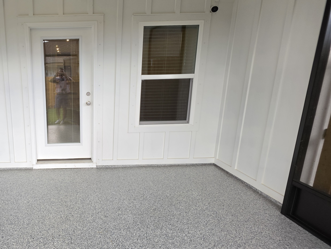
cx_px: 64
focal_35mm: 21
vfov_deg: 63.4
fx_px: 201
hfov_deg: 70.7
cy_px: 117
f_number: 1.9
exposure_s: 1/120
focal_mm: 2.2
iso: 25
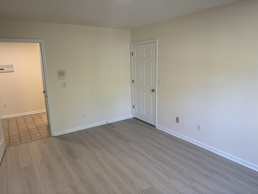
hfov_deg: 71.6
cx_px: 129
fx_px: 179
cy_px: 97
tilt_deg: -12.7
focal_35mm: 24
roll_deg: +1.7
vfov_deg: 56.8
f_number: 1.78
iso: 160
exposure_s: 1/120
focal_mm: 6.76
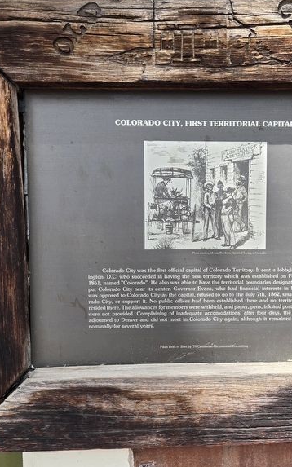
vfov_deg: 56.7
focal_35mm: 34
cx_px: 212
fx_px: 433
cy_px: 233
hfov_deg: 36.5
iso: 25
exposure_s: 1/286
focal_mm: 5.4
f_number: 1.8
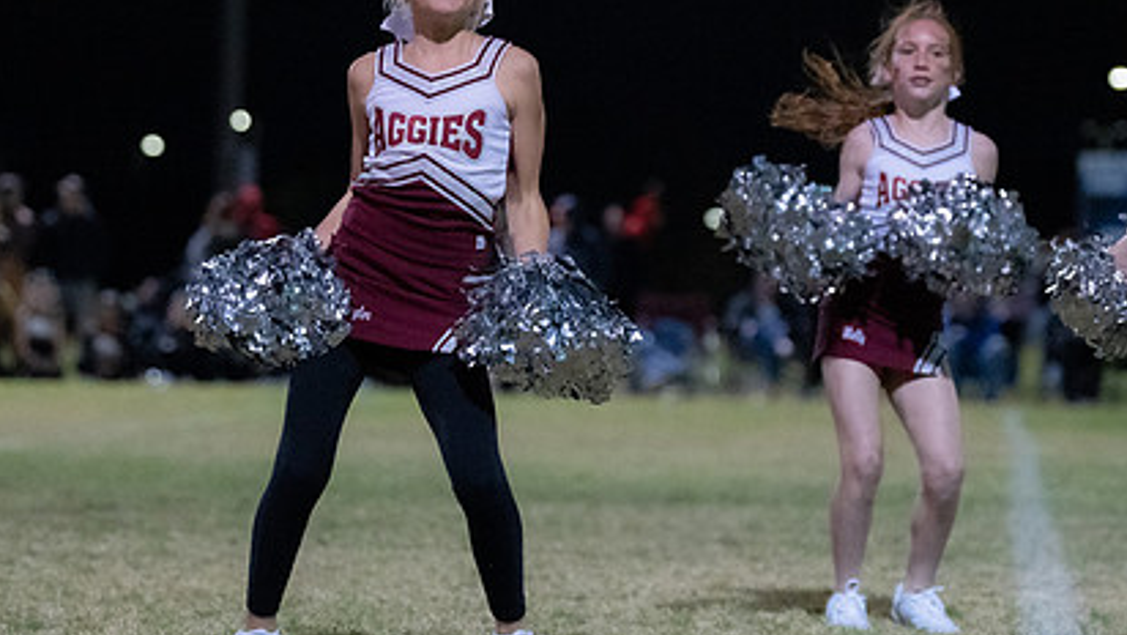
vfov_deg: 5.7
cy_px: 207
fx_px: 6367
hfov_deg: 10.1
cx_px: 486
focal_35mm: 213
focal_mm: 107
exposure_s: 1/800
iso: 8000
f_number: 2.8
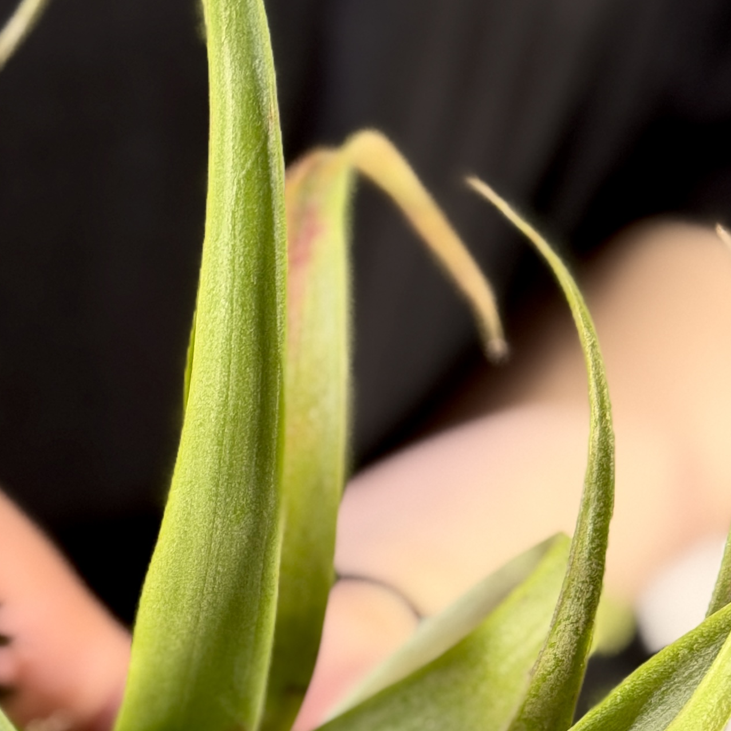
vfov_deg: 12.6
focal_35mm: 134
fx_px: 3201
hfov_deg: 12.9
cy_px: 995
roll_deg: +2.8
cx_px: 42
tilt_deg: -36.1
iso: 125
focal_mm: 6.76
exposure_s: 1/60
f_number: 1.78
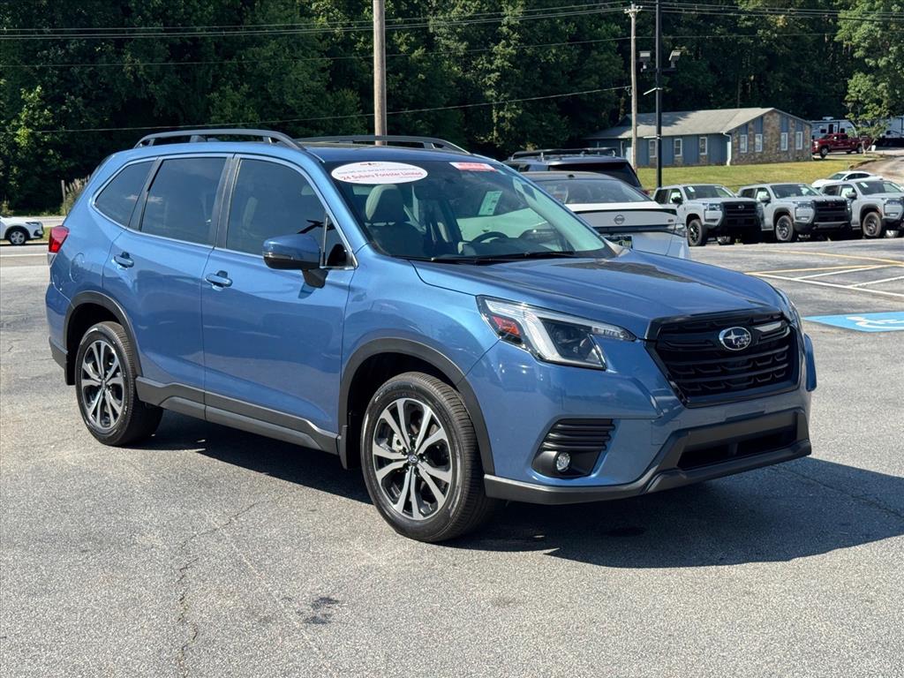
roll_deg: +2.4
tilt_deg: -5.9
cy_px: 339
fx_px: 1254
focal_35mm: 48
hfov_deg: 39.7
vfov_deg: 30.3
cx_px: 452
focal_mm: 6.76
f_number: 1.78
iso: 64
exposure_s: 1/2611
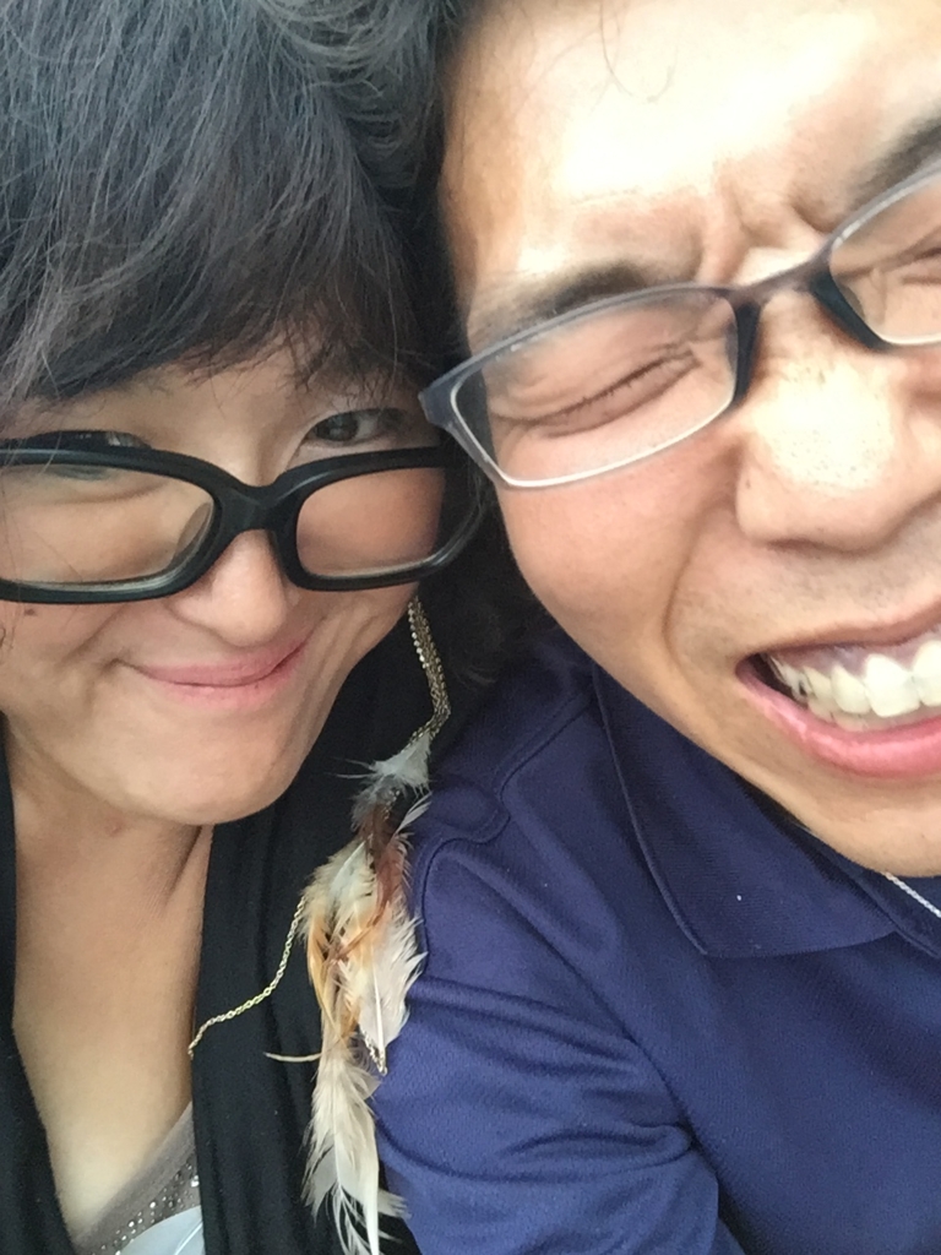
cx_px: 470
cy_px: 628
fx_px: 1124
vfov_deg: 58.4
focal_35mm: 31
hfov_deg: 45.4
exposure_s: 1/30
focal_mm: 2.65
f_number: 2.2
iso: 125
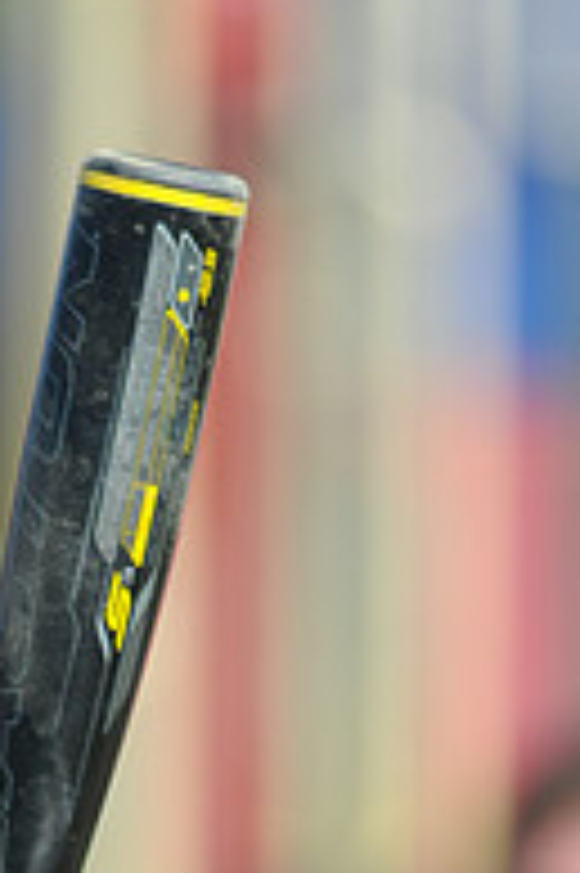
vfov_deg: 1.5
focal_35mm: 1342
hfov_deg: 1.0
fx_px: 32487
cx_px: -56
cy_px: 1246
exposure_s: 1/1250
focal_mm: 300
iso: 200
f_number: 4
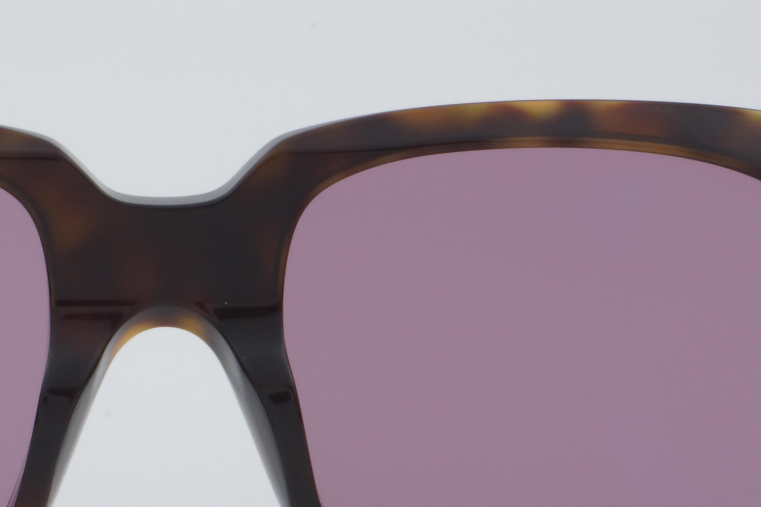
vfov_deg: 8.0
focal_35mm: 171
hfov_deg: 12.0
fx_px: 3614
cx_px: 163
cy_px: 368
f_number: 32
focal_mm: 50
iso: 100
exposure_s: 1/3
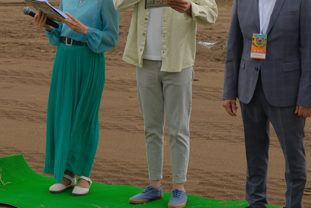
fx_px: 898
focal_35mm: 104
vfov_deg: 13.1
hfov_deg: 19.6
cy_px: 59
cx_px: 189
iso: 125
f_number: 4
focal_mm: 32.5
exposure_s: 1/400
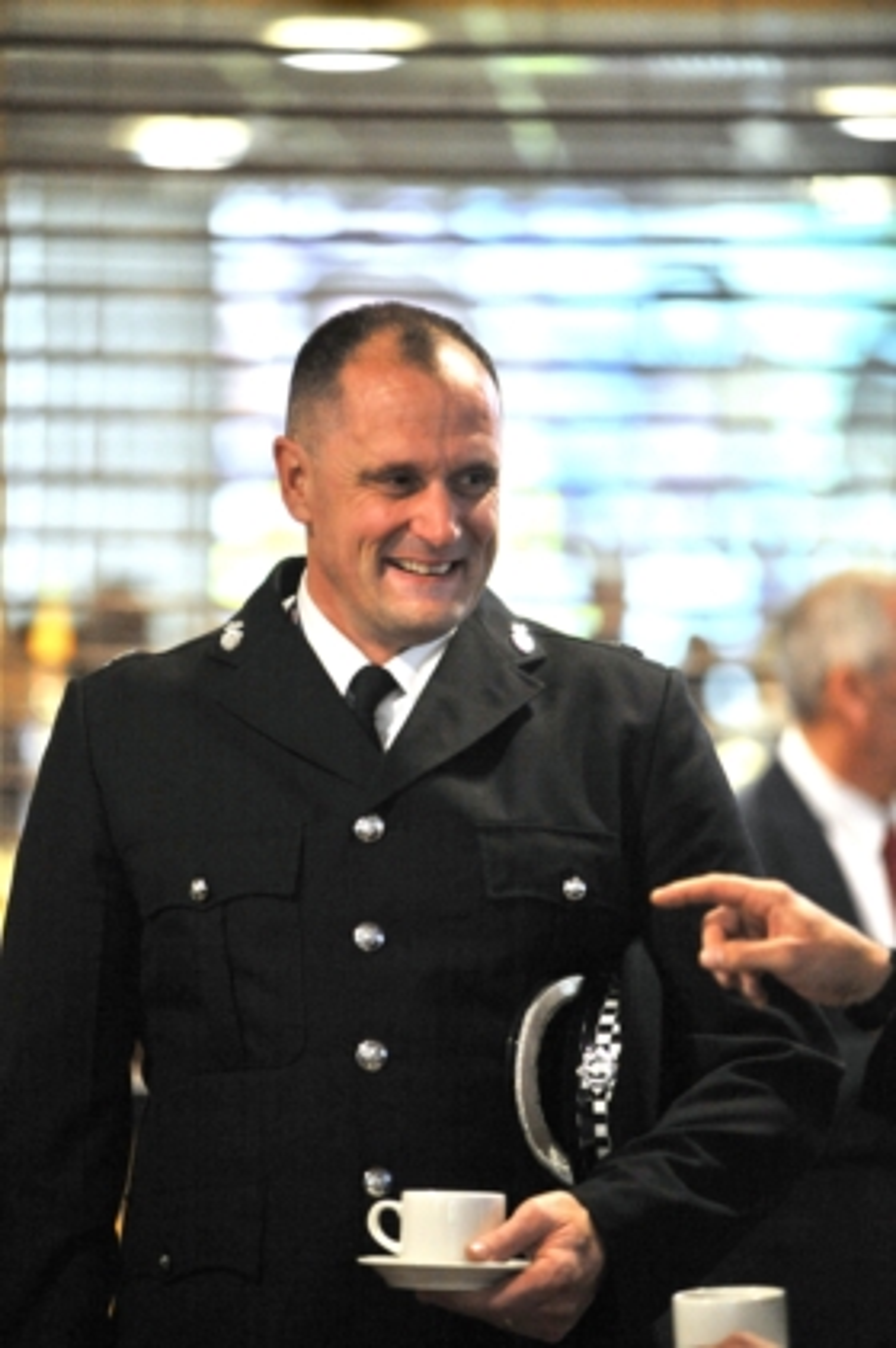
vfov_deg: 10.3
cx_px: 448
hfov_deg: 6.9
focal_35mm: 200
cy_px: 674
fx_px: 7478
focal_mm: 200
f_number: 2.8
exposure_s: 1/125
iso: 3200
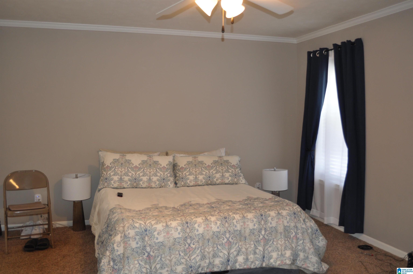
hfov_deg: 57.3
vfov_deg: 39.9
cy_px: 137
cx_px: 206
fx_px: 378
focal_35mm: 33
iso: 450
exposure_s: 1/30
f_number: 4
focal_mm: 22
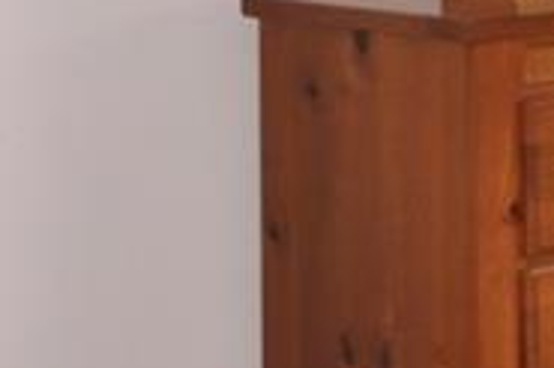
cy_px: -295
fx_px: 2552
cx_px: 1174
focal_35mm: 166
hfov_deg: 11.0
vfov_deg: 8.0
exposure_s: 1/160
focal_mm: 20
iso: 800
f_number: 4
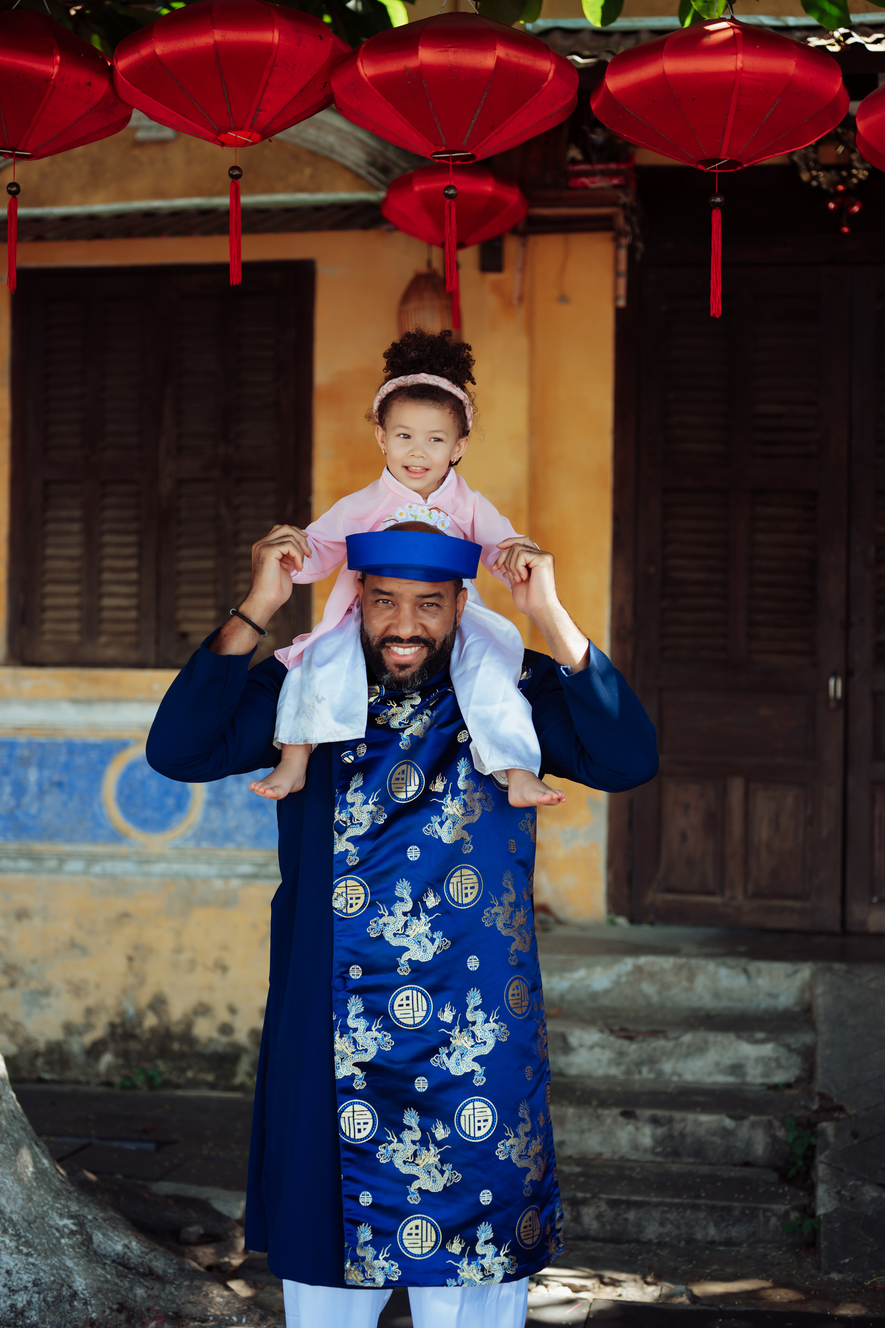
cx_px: 442
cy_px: 664
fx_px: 1844
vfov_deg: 39.6
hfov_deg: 27.0
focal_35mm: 50
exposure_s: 1/320
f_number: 2.5
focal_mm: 50
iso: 160
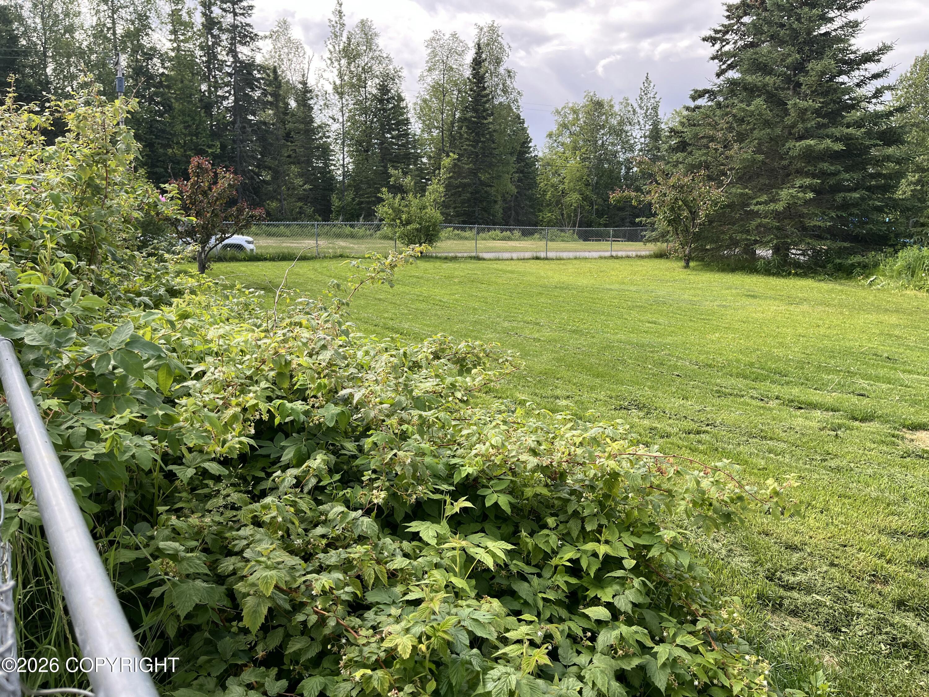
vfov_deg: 53.1
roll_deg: -1.5
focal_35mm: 26
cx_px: 464
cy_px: 348
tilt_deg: -9.9
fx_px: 698
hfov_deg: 67.3
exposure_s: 1/688
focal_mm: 5.1
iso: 50
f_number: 1.6
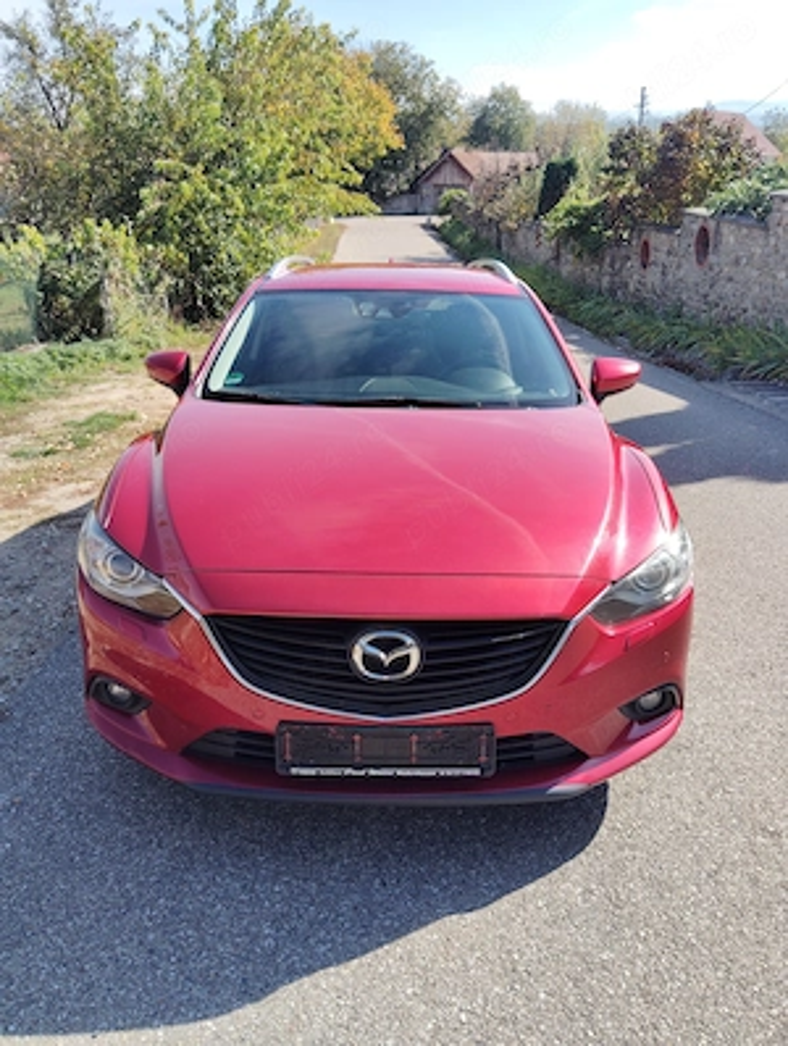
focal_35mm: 28
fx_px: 847
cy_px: 523
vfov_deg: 63.4
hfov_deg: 49.9
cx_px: 394
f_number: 1.8
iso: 50
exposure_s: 1/462
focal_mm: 4.22
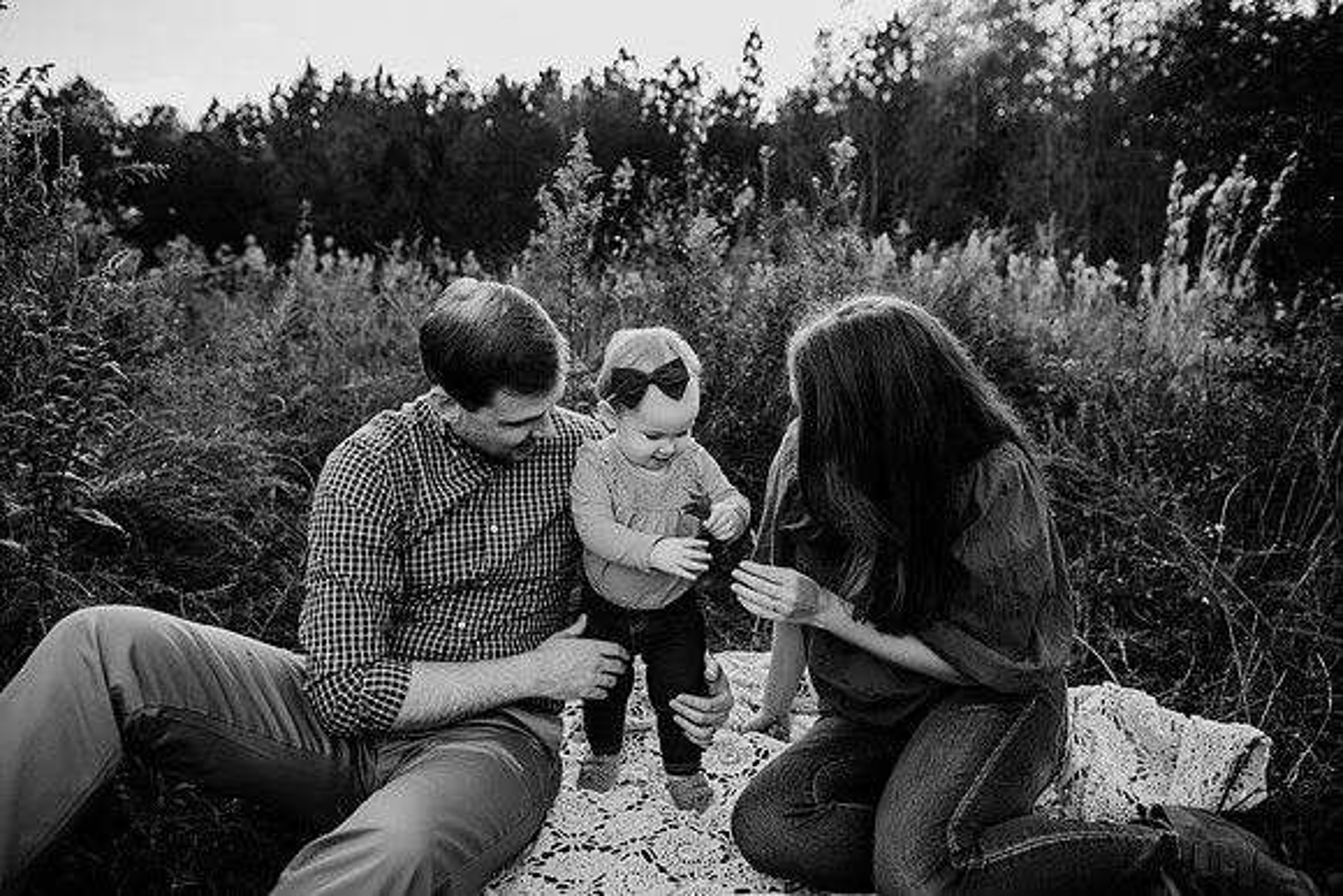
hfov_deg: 73.7
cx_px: 672
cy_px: 448
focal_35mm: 24
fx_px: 896
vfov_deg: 53.2
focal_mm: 24
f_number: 2.8
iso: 100
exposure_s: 1/320
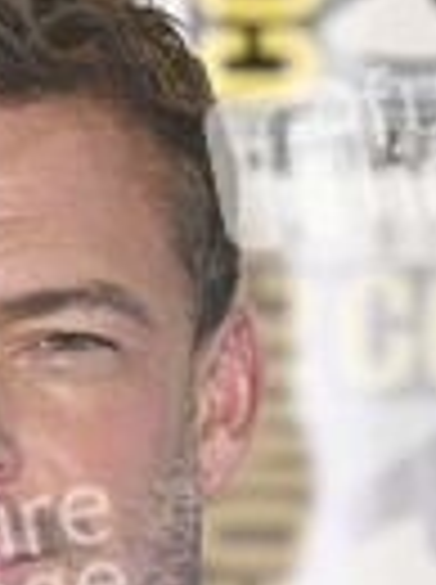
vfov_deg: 4.8
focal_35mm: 412
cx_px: 27
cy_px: 819
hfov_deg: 3.6
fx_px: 6942
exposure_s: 1/250
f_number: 6.3
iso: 2000
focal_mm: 139
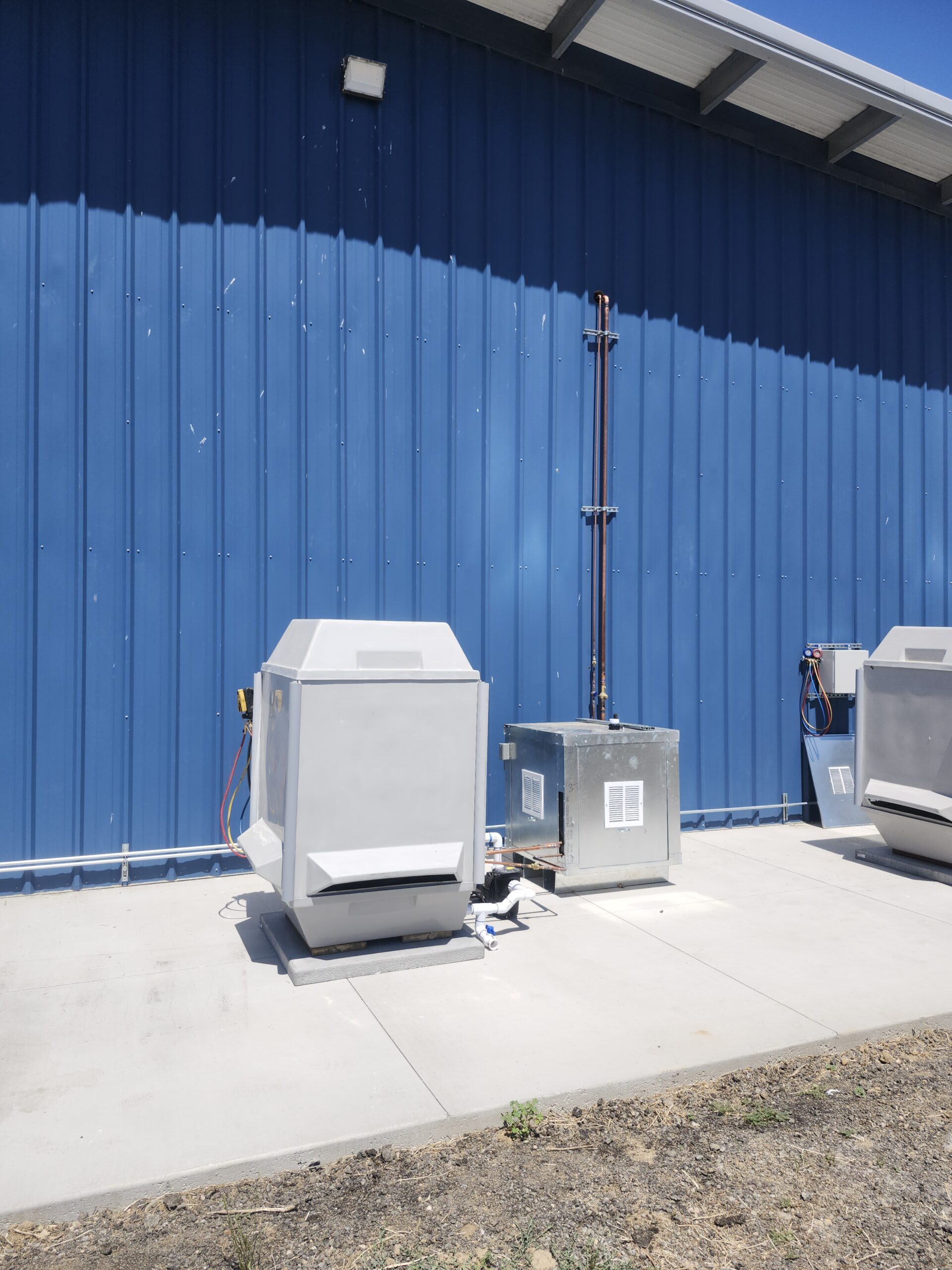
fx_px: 843
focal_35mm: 23
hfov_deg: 58.9
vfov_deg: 73.9
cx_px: 476
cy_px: 635
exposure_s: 1/1457
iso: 25
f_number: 1.8
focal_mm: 5.54
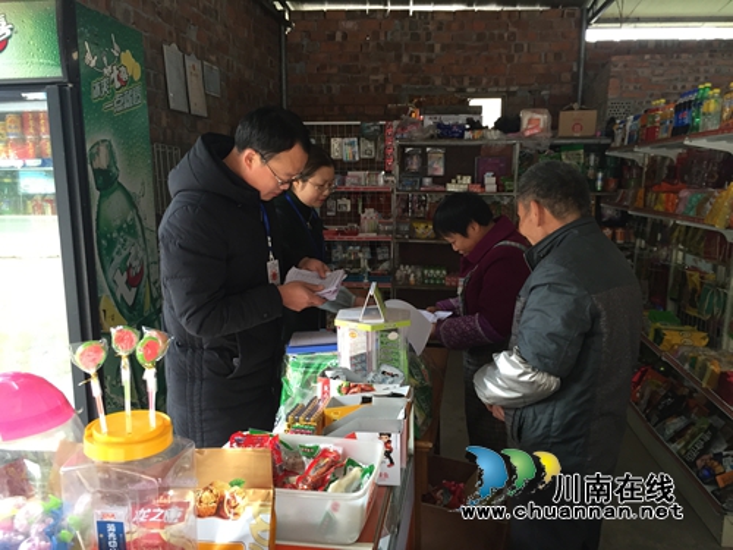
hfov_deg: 61.7
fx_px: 614
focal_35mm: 29
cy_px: 275
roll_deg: -0.9
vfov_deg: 48.2
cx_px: 366
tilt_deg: -9.7
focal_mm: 4.15
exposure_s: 1/33
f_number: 2.2
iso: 125
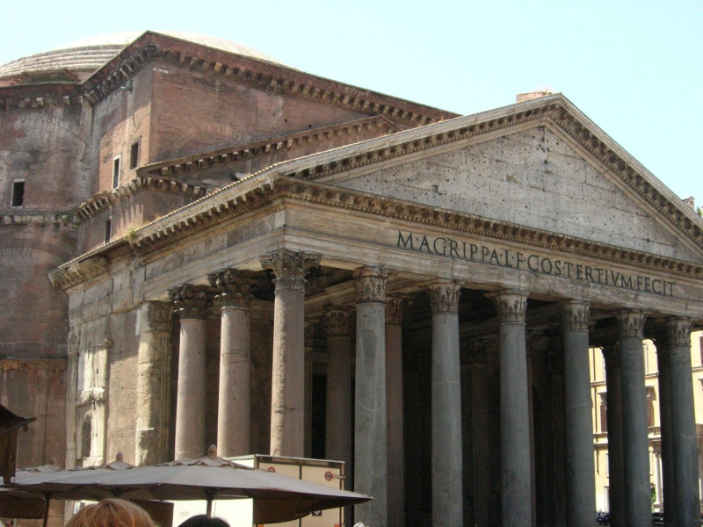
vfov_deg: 28.6
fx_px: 1036
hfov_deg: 37.5
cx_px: 352
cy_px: 264
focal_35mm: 51
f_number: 5.4
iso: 400
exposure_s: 1/625
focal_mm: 10.6
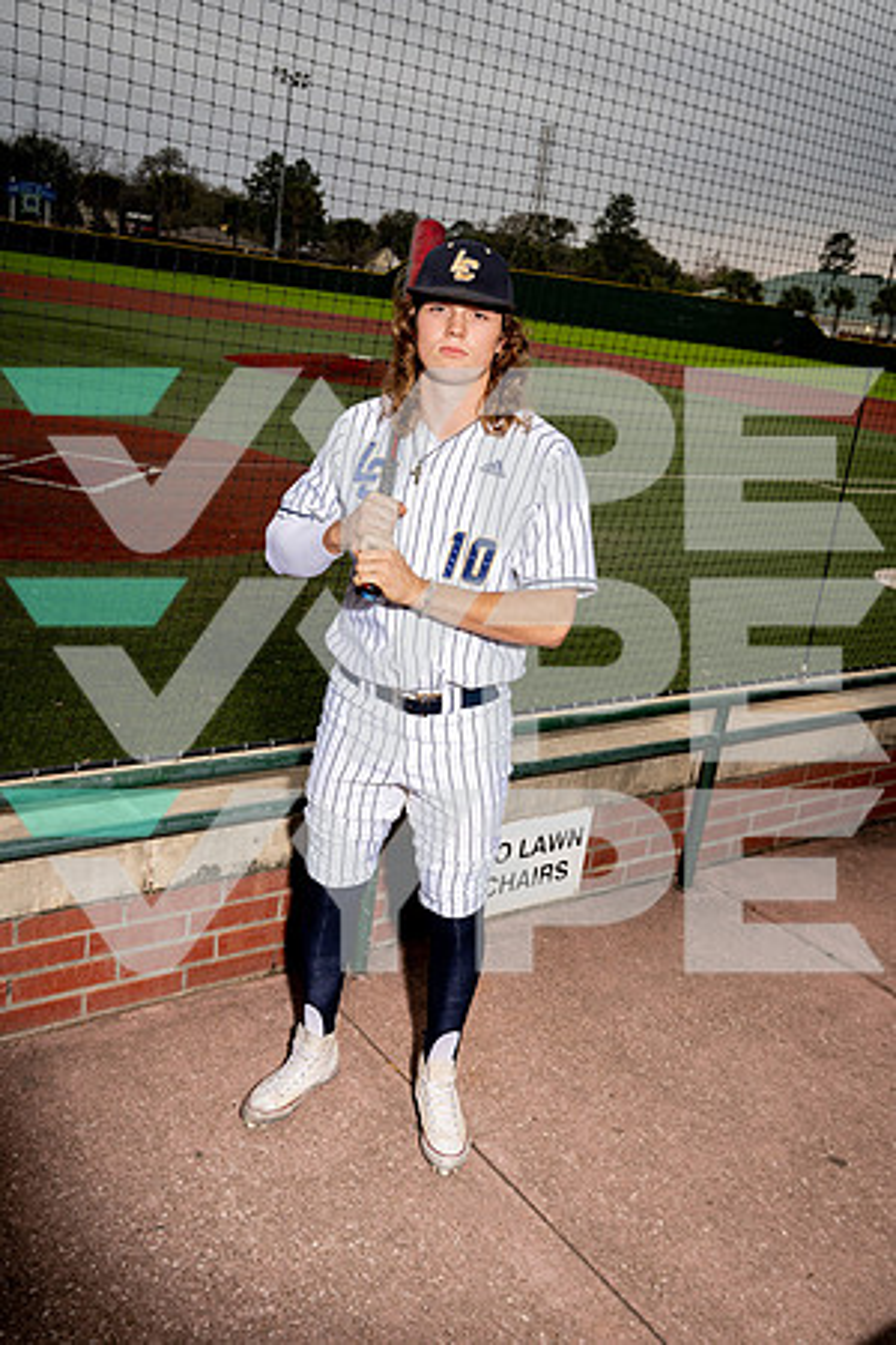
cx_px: 448
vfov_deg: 57.2
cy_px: 672
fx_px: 1232
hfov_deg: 40.0
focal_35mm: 33
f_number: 8
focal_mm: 33
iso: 320
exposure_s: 1/250
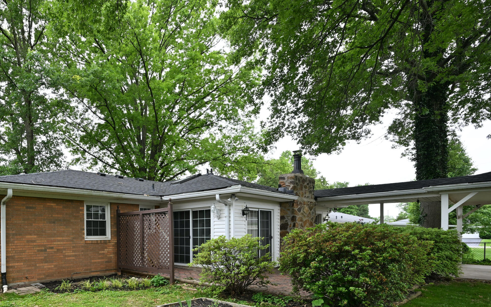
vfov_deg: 52.2
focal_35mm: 22
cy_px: 238
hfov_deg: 75.0
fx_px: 294
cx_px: 135
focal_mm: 14
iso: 250
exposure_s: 1/80
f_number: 6.3
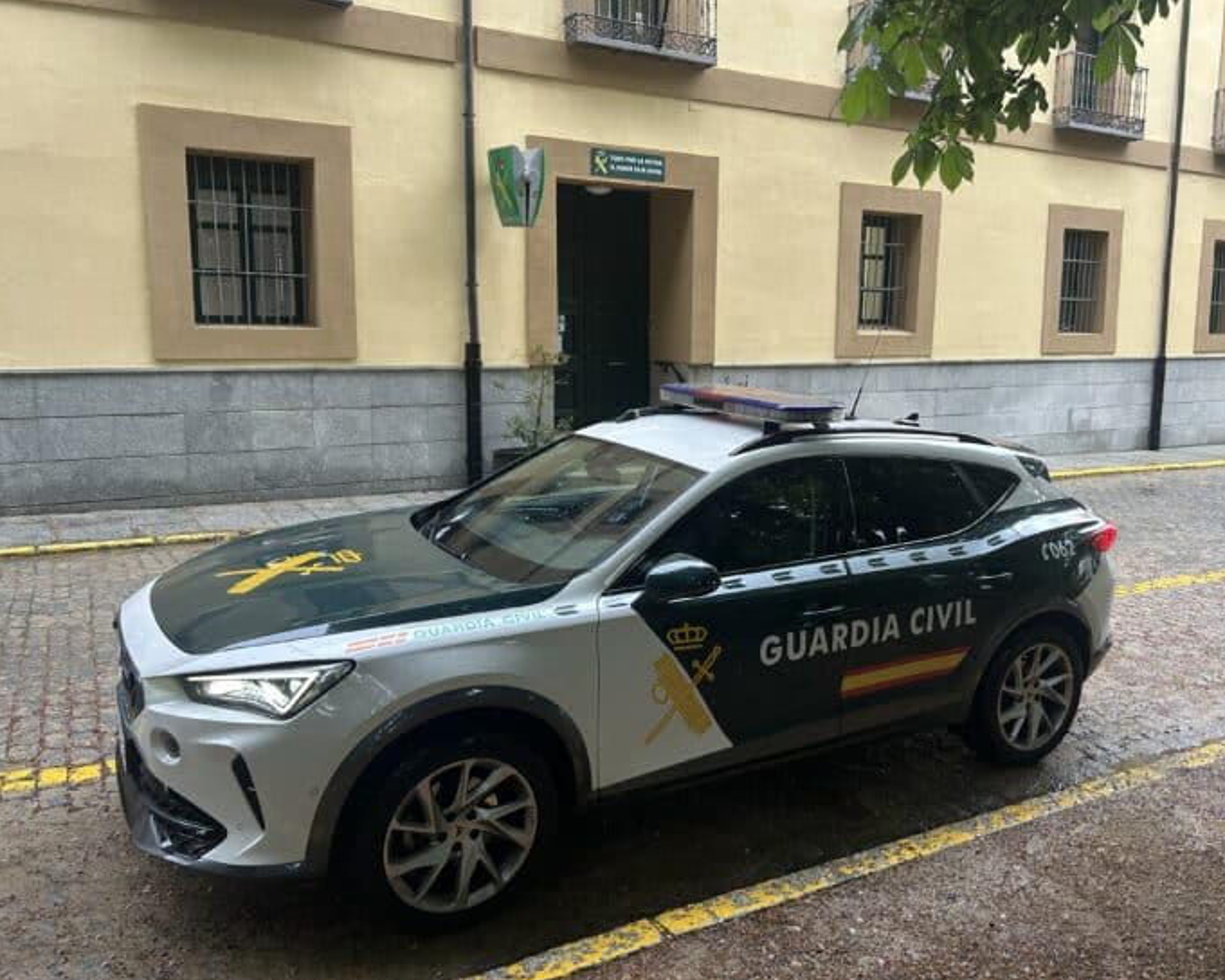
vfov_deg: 51.5
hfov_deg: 62.1
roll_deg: -0.6
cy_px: 476
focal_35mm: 28
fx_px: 1015
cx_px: 672
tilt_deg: -8.0
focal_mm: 5.7
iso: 100
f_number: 1.5
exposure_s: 1/68
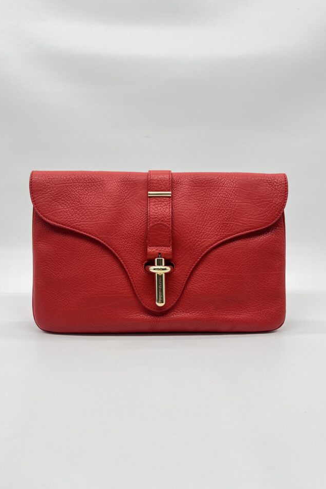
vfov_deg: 63.6
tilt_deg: -10.4
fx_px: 394
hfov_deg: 45.0
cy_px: 249
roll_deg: -0.3
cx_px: 160
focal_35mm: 29
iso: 32
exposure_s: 1/124
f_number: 1.5
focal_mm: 5.7
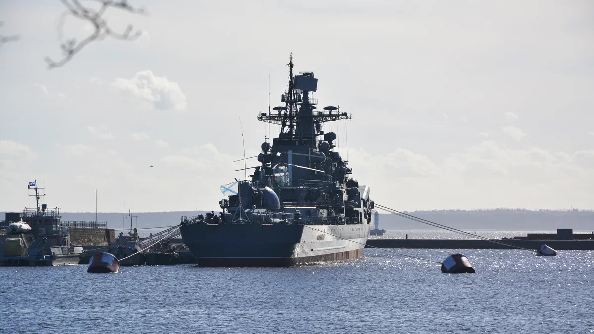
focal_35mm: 166
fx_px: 2607
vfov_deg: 7.3
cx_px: 297
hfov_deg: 13.0
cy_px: 187
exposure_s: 1/2000
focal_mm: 105
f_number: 7.1
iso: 400
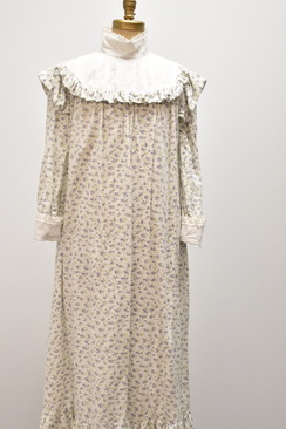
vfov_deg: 41.1
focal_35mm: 48
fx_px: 572
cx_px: 121
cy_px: 231
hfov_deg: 28.0
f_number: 4.5
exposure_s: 1/100
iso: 1000
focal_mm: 26
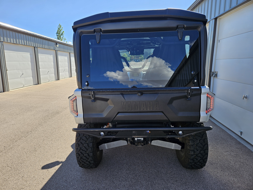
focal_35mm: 23
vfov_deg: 58.9
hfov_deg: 73.9
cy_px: 95
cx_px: 126
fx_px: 168
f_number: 1.8
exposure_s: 1/679
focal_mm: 5.4
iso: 25
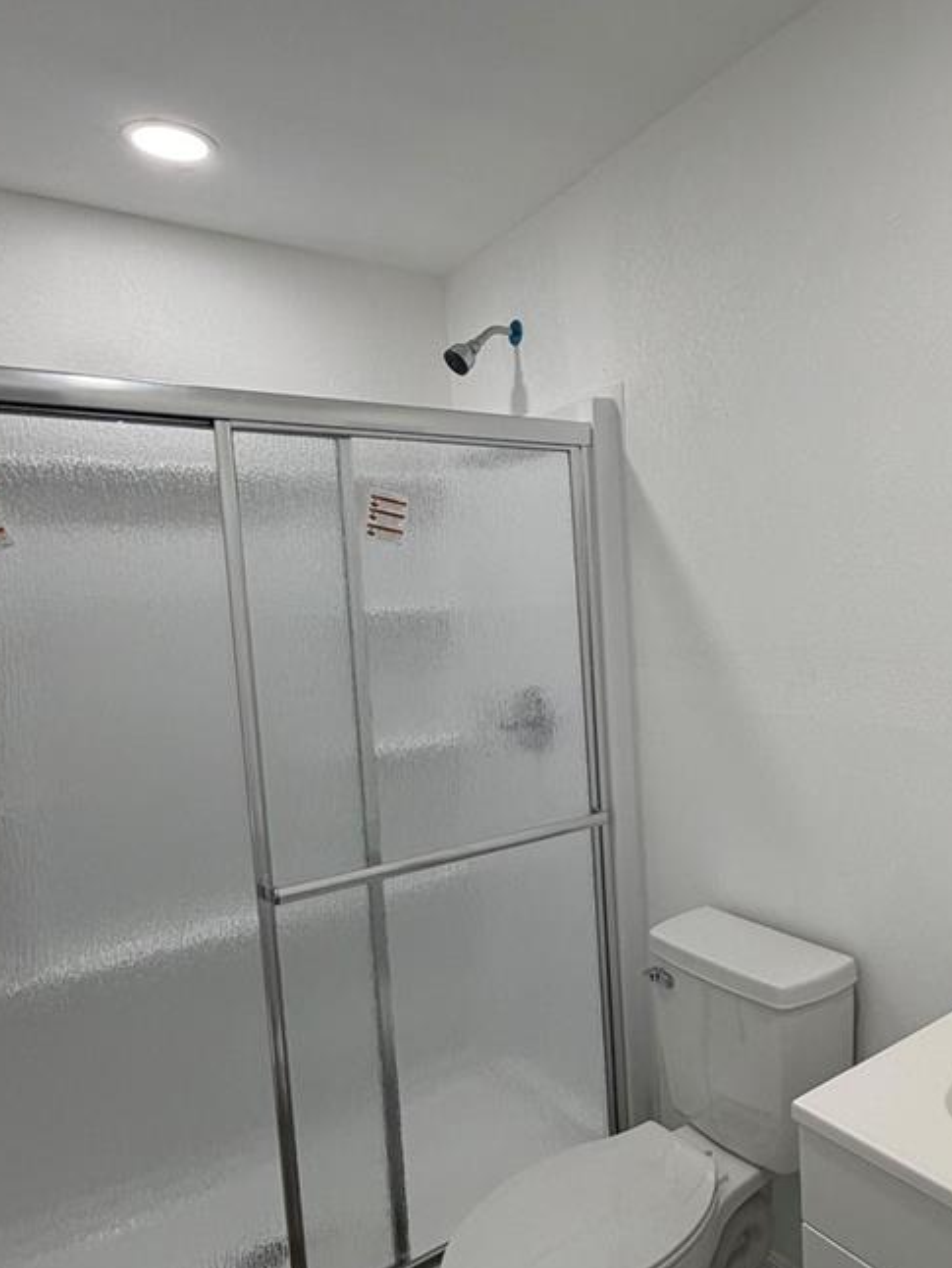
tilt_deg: -5.4
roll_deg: +2.3
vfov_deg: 67.2
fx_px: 953
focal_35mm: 26
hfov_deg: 50.5
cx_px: 732
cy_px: 669
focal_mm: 2.22
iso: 125
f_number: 2.2
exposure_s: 1/121
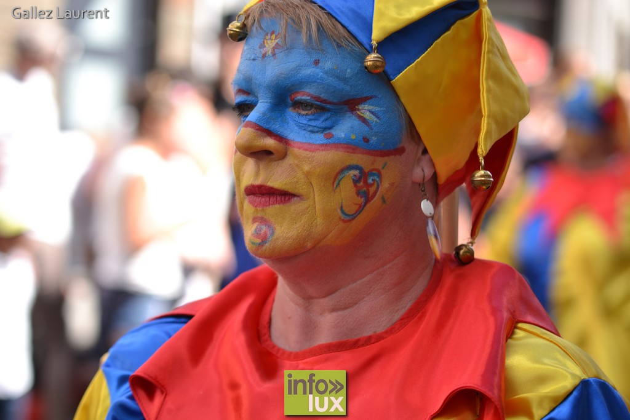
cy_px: 210
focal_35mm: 93
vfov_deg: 14.7
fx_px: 1628
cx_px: 315
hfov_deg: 21.9
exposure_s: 1/400
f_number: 2.8
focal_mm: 62
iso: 100
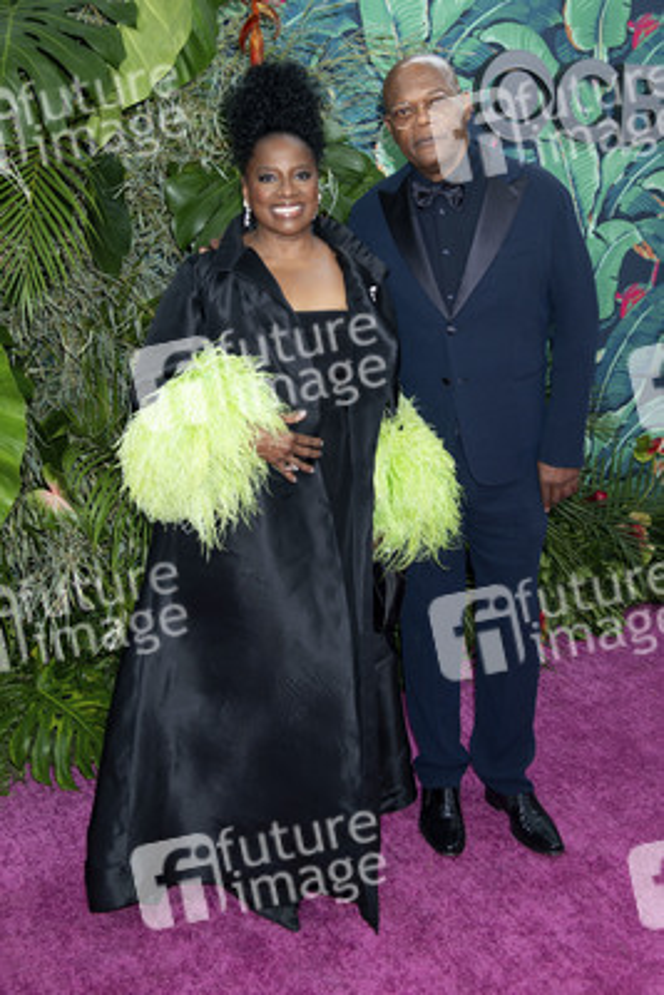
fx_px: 884
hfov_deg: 41.1
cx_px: 332
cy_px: 498
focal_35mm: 32
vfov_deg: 58.7
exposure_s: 1/200
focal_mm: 32
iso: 400
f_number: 4.5
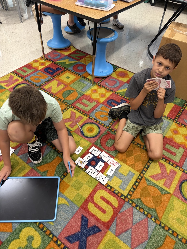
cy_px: 124
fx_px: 187
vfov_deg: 67.3
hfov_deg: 53.1
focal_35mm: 26
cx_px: 94
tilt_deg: -49.6
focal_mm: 5.96
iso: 160
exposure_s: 1/60
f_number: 1.6
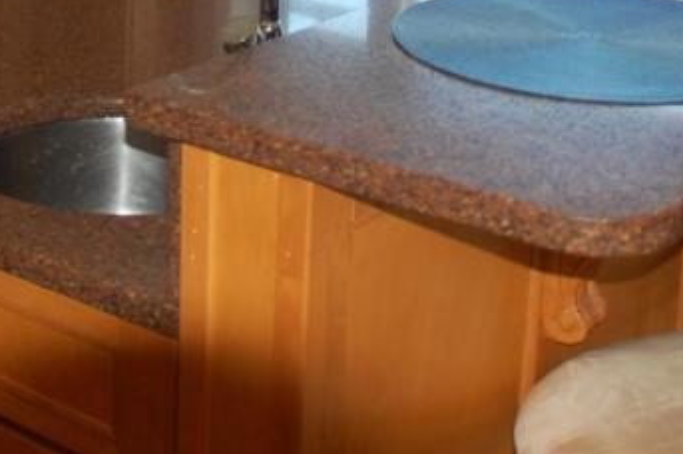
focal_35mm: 101
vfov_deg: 12.7
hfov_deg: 20.0
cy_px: -277
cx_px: 150
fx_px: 1914
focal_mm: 20
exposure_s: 1/160
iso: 400
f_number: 3.8
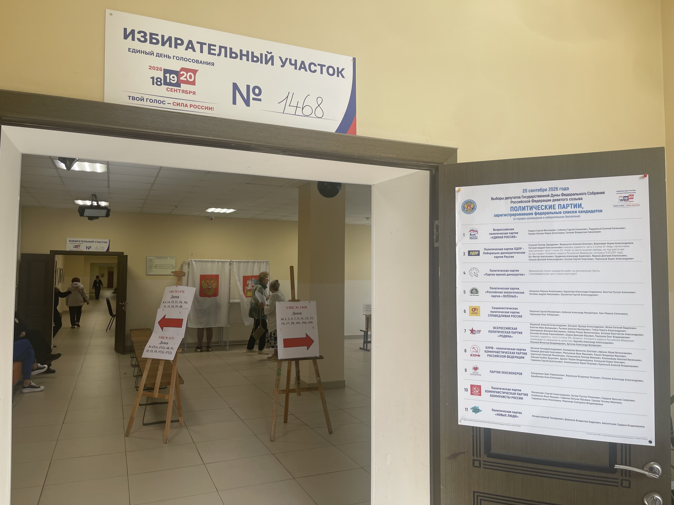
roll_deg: -0.8
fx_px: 487
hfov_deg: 69.4
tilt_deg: +2.4
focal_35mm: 25
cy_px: 252
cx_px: 337
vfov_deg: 54.9
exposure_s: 1/121
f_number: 1.6
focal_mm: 5.1
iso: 40
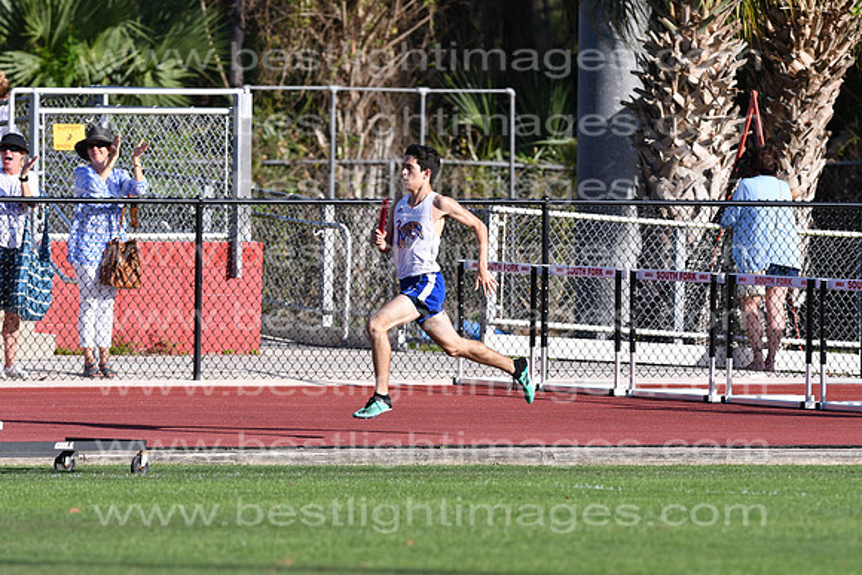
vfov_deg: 3.1
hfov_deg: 4.6
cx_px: 431
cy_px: 288
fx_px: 10777
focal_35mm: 450
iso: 320
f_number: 5.6
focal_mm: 300
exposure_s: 1/2000
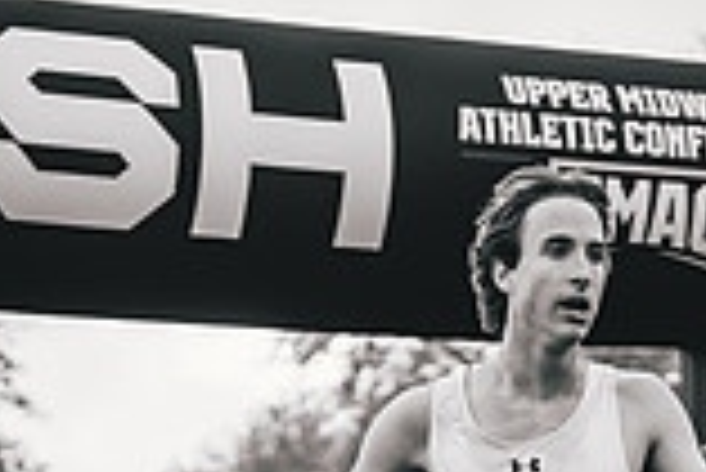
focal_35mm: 198
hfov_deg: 10.3
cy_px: 533
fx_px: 3887
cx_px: 679
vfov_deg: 6.9
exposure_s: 1/3200
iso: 200
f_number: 2
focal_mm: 52
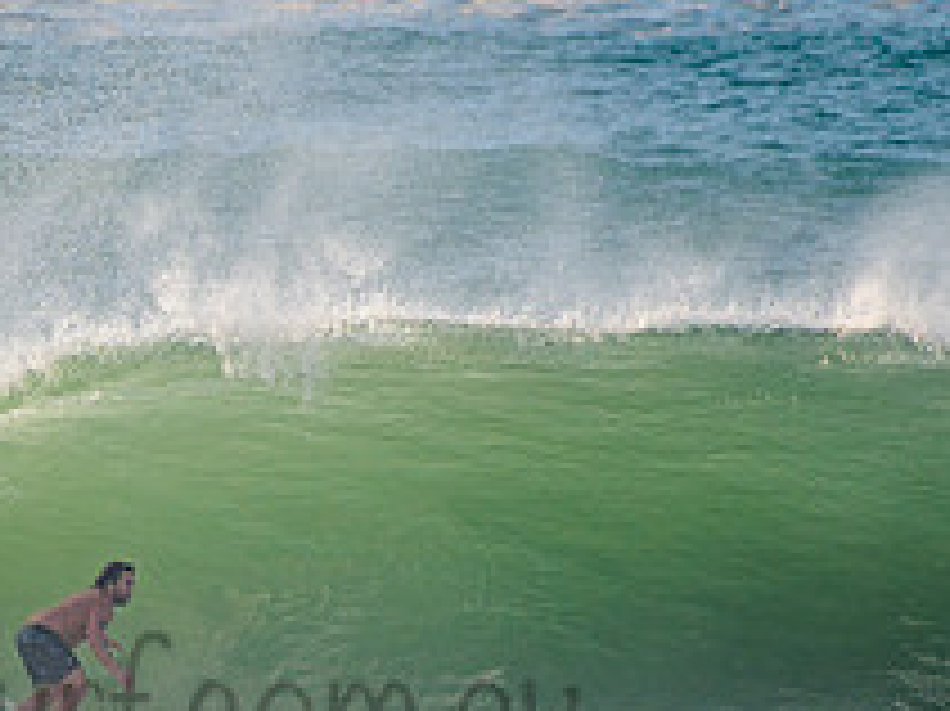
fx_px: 36205
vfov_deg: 1.1
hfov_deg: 1.5
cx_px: 104
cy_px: 664
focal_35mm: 1320
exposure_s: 1/1600
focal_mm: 500
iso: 180
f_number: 5.6
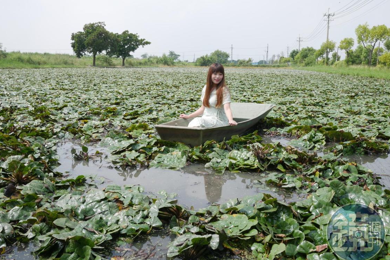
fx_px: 347
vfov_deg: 41.1
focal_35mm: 32
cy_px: 123
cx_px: 196
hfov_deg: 58.7
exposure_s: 1/250
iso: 200
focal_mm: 15
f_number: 8
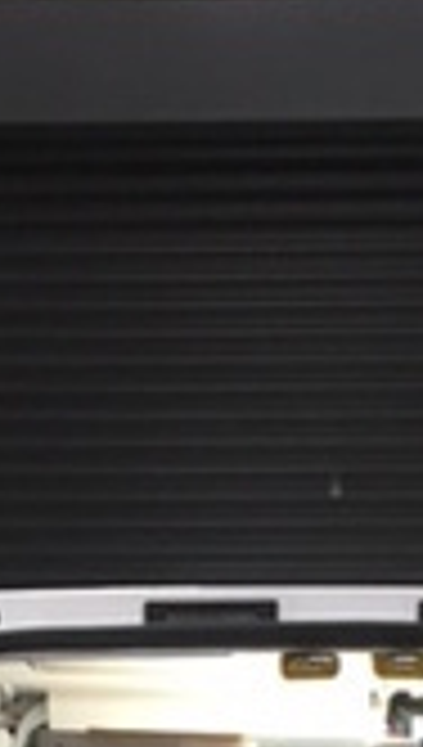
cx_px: 184
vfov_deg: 16.3
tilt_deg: -10.0
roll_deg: +0.6
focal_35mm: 114
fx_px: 2262
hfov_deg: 10.7
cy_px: 1264
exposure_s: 1/33
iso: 160
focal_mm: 4.15
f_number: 2.2
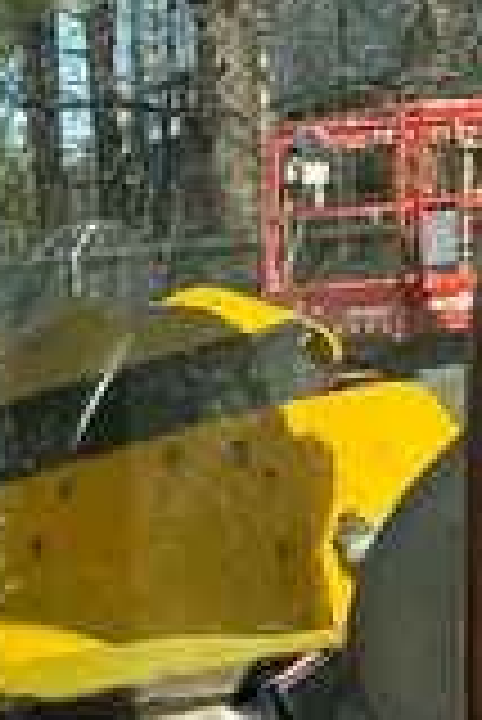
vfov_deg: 15.4
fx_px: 2485
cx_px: -342
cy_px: 1046
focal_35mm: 124
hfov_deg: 10.5
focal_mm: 5.96
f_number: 1.6
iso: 50
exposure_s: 1/1751
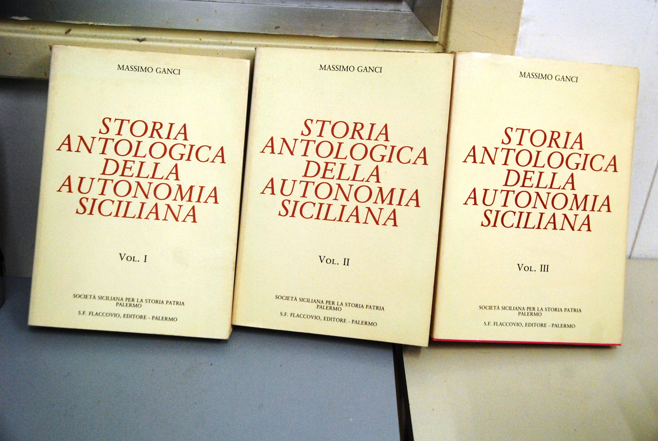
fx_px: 741
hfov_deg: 47.9
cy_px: 220
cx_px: 329
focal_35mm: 40
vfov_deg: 33.1
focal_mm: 27
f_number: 6.3
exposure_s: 1/60
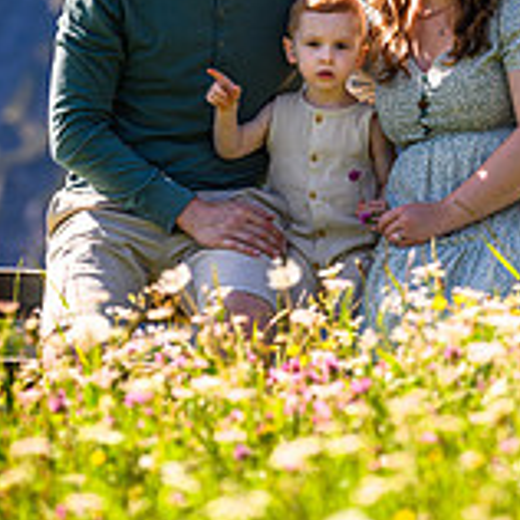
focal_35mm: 363
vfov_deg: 4.8
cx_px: 321
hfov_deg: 4.8
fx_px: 6169
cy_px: -49
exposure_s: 1/400
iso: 100
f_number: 5
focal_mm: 150
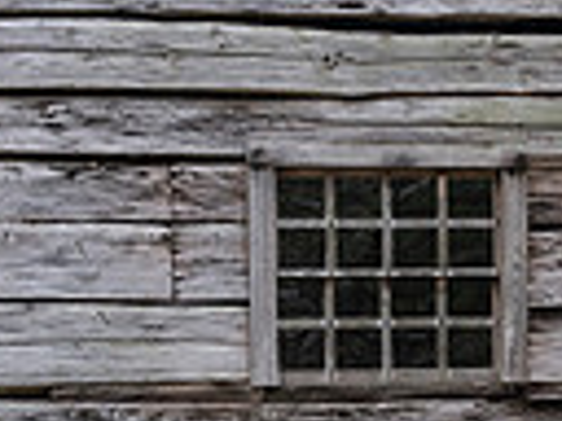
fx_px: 4221
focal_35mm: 260
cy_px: -32
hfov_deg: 7.6
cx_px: 550
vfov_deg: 5.7
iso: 100
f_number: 11
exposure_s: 1/25
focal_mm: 55
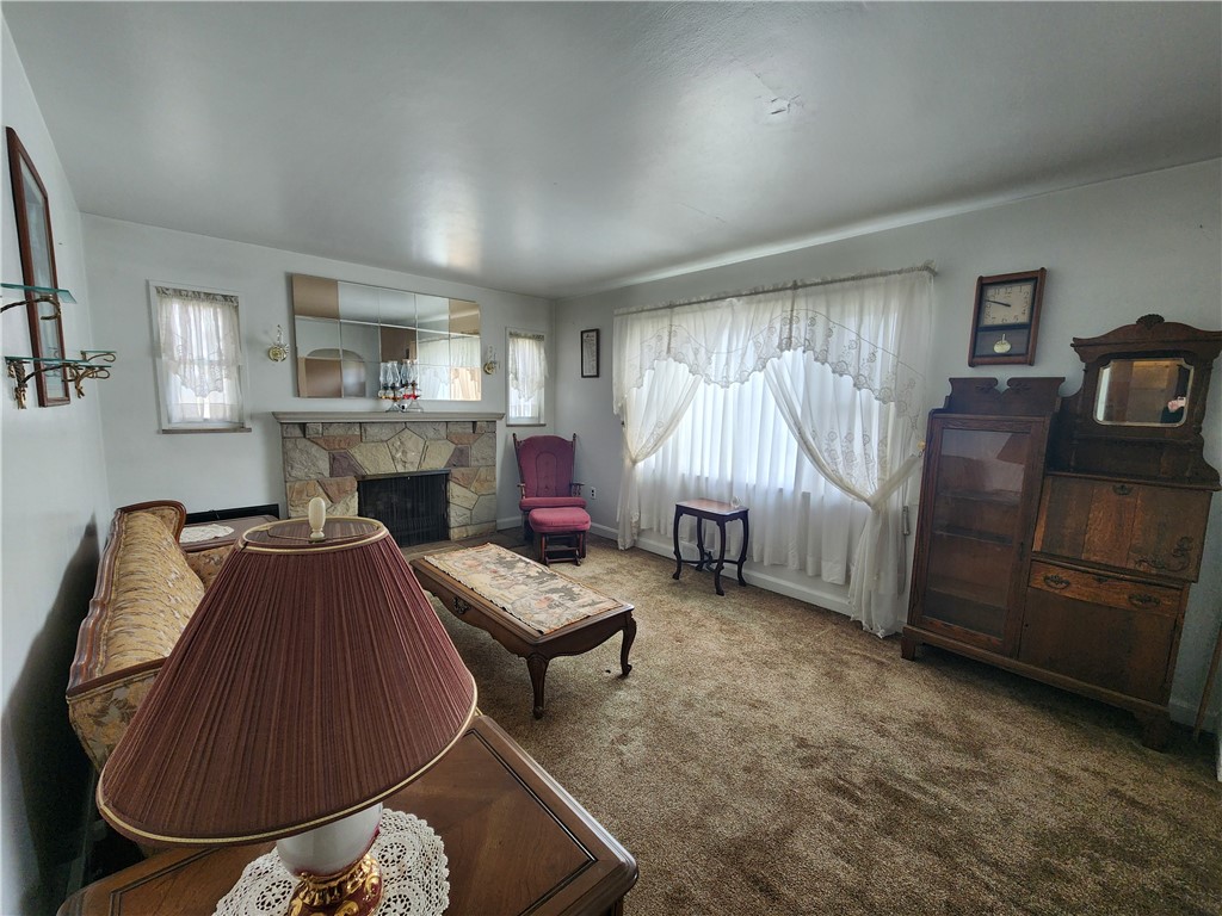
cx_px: 611
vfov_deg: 89.9
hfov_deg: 106.2
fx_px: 459
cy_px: 458
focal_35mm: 13
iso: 160
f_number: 2.2
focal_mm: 2.2
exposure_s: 1/60
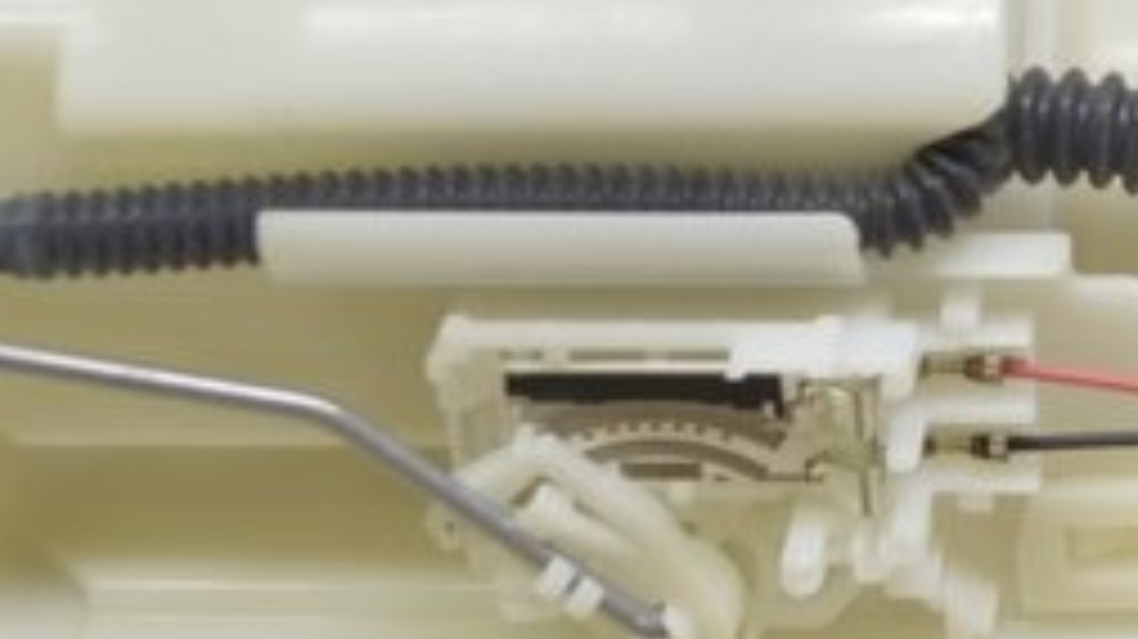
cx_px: 1255
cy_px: -70
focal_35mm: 159
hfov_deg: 13.3
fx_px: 4799
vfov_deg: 7.6
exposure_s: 1/20
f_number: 5.6
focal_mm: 25
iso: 400
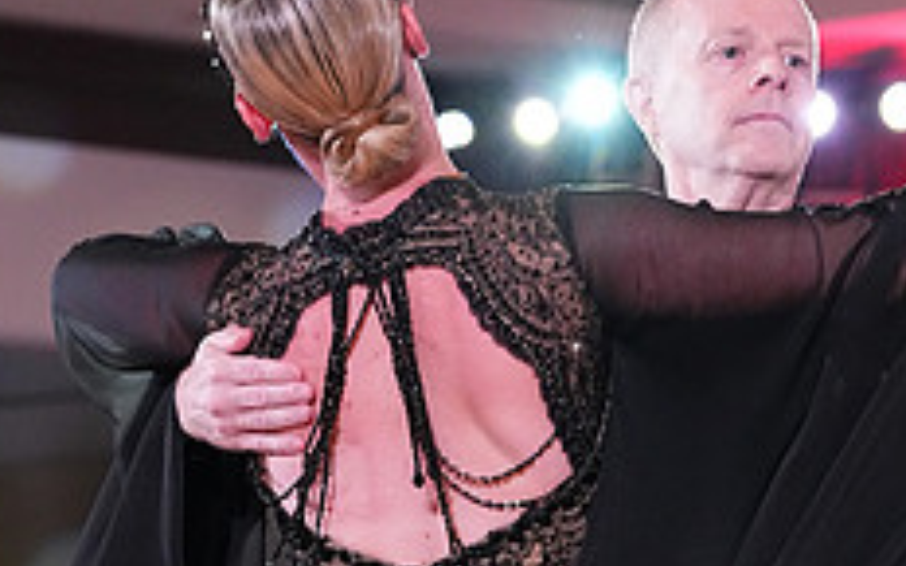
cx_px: 510
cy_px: 765
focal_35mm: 222
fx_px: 5481
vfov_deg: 5.9
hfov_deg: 9.4
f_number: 5
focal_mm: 87
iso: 8000
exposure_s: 1/400
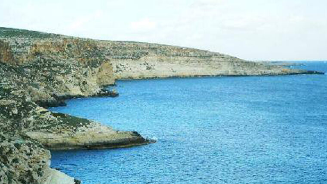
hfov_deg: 11.6
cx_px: 182
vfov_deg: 6.5
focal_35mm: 185
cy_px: 151
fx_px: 1604
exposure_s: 1/500
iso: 100
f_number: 8
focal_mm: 20.6
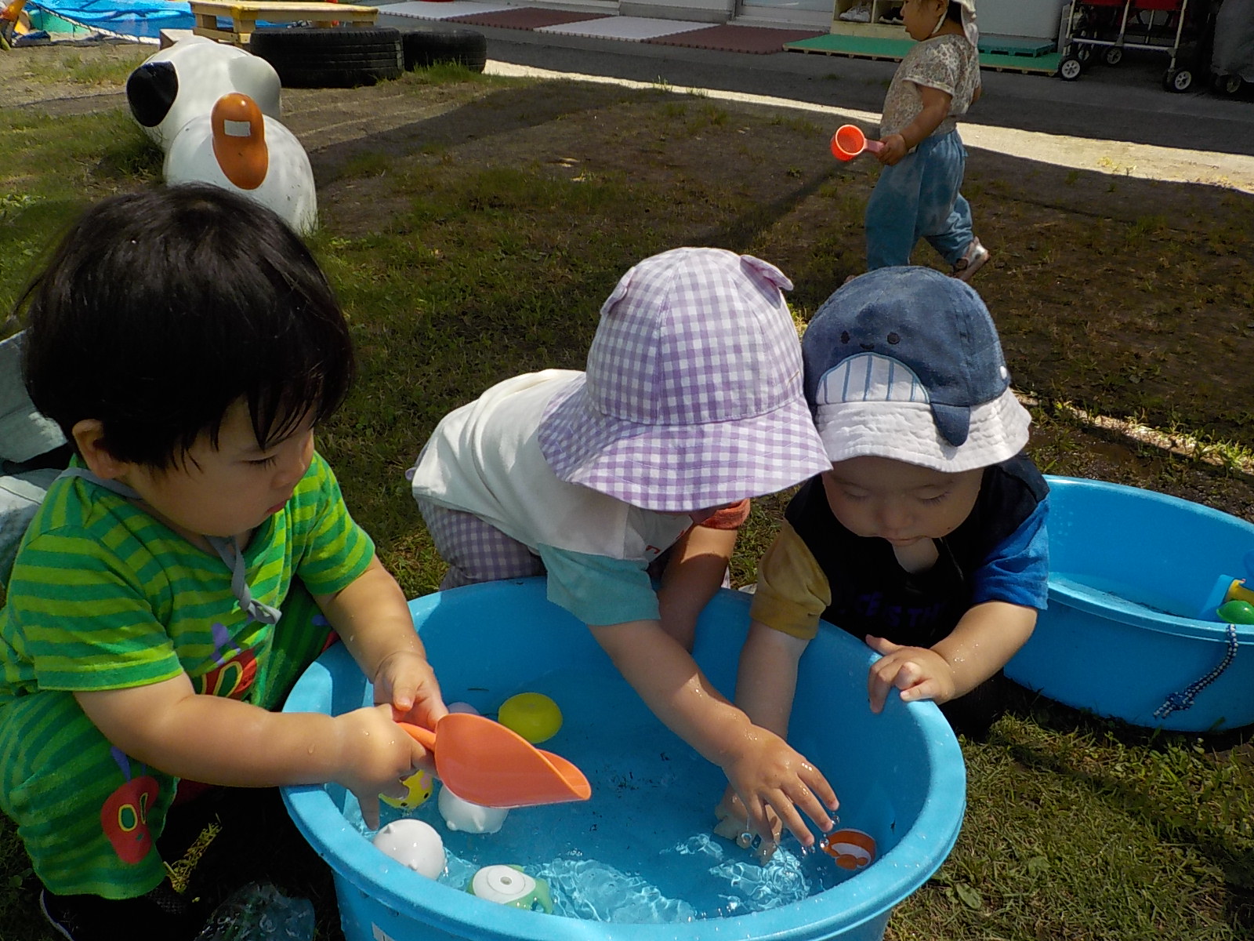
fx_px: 1087
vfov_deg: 46.8
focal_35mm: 30
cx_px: 627
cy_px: 470
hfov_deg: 60.0
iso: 125
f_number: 3.3
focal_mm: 4.1
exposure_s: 1/500
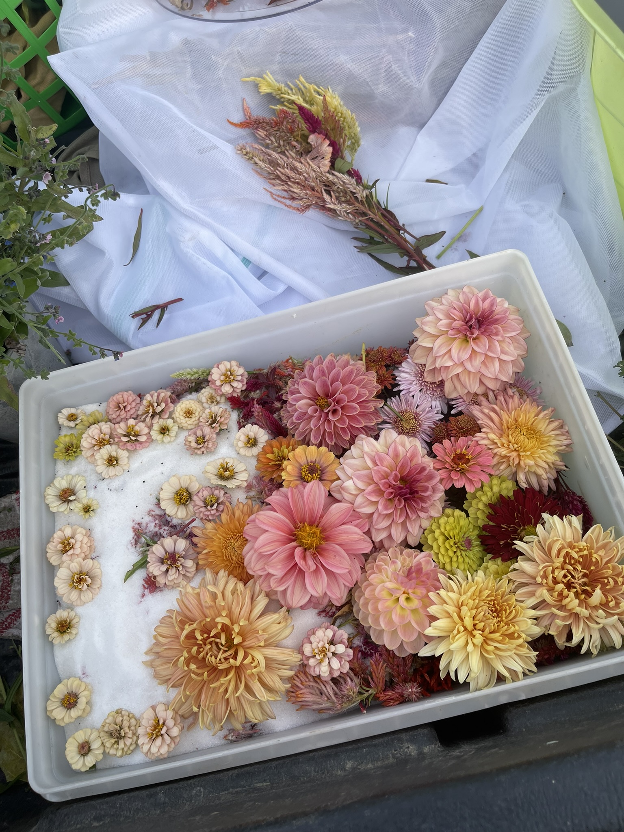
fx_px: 601
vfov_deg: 69.4
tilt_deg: -68.8
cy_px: 416
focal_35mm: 25
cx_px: 312
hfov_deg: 54.9
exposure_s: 1/969
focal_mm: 5.1
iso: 32
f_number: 1.6
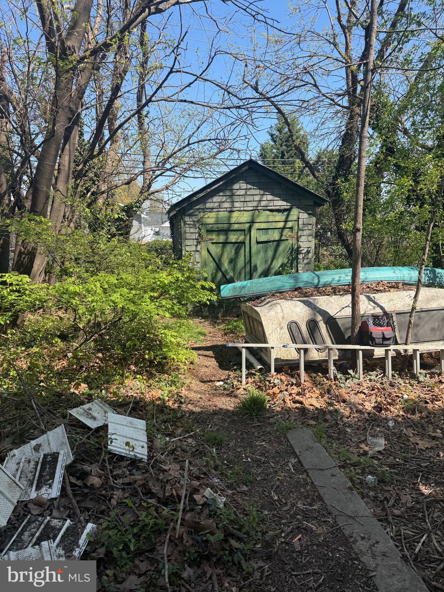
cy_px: 296
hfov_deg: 56.8
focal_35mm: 24
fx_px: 410
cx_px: 222
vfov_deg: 71.6
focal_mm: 6.76
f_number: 1.78
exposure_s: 1/1812
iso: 80
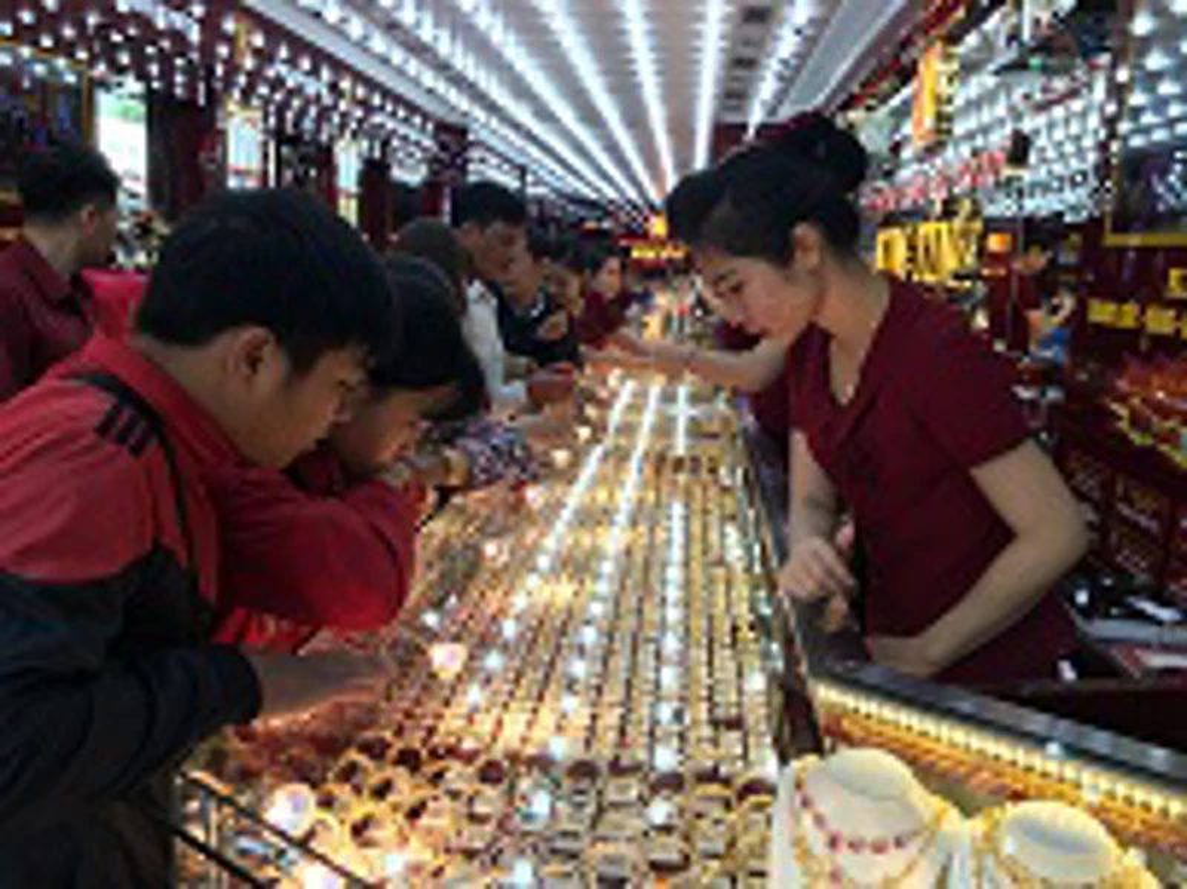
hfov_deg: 61.7
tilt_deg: -9.3
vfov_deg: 48.2
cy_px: 444
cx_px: 594
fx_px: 994
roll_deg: -4.1
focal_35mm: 29
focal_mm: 4.15
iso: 25
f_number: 2.2
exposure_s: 1/100
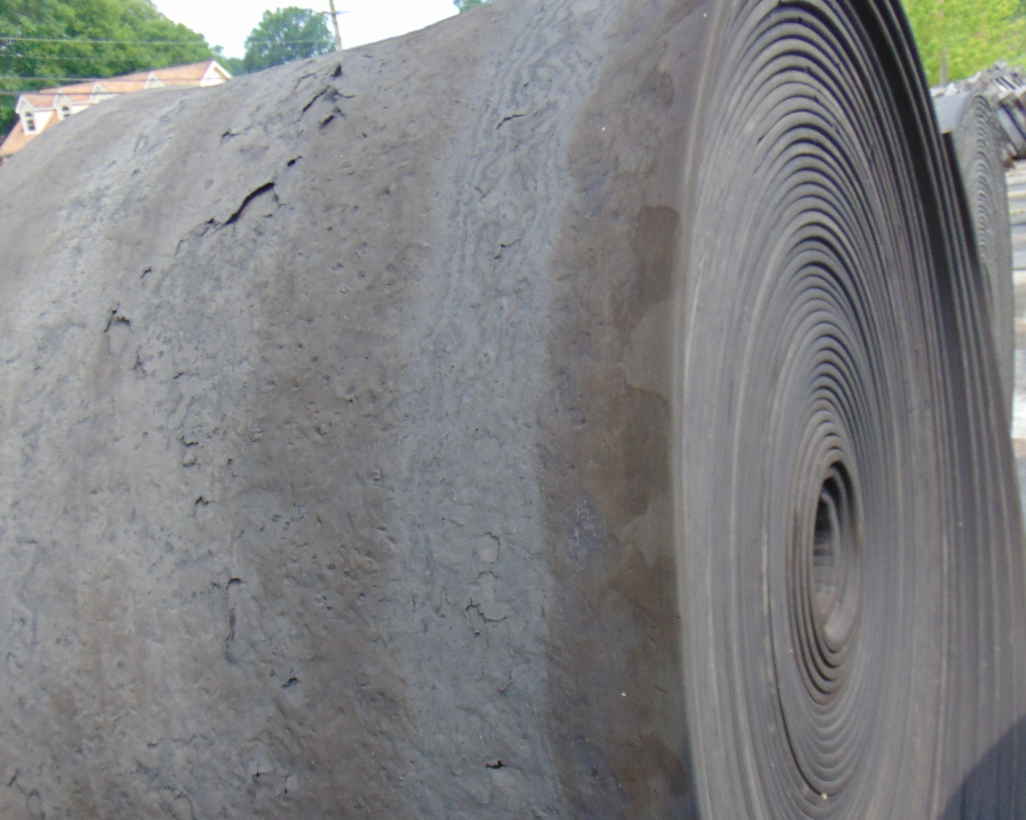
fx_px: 1123
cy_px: 502
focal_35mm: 37
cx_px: 506
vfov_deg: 39.9
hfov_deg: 49.1
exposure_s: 1/320
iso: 80
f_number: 3
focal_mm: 4.5
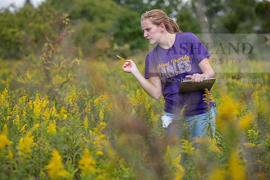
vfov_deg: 13.4
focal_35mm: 102
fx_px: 765
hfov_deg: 20.0
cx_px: 135
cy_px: 90
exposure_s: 1/400
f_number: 3.2
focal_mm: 102
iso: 64
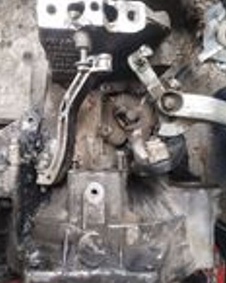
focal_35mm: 39
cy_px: 128
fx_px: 326
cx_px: 104
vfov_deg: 46.8
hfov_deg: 38.2
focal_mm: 4.75
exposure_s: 1/50
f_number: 1.8
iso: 349
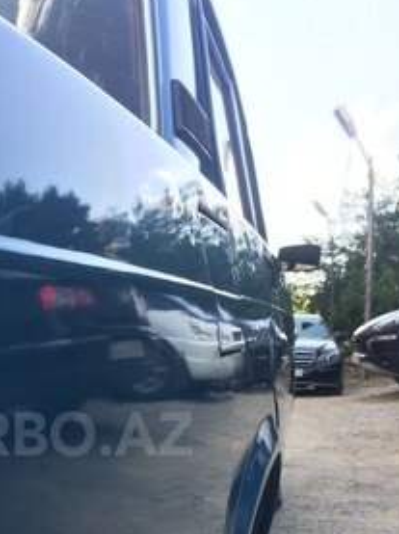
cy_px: 434
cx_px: 44
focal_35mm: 52
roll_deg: -0.8
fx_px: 801
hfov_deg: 27.1
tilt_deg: -7.3
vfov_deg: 35.6
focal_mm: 4.15
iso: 32
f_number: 2.2
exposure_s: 1/306
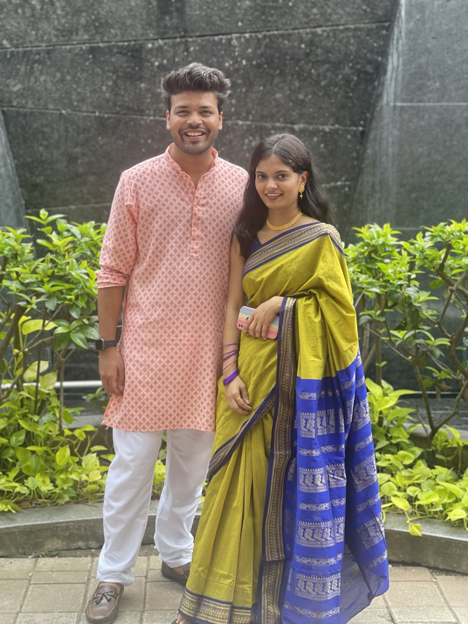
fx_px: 1154
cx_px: 234
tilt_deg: -10.0
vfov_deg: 30.3
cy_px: 312
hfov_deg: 22.9
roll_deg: +0.0
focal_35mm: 64
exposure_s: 1/121
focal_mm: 7.5
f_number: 2.2
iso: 64
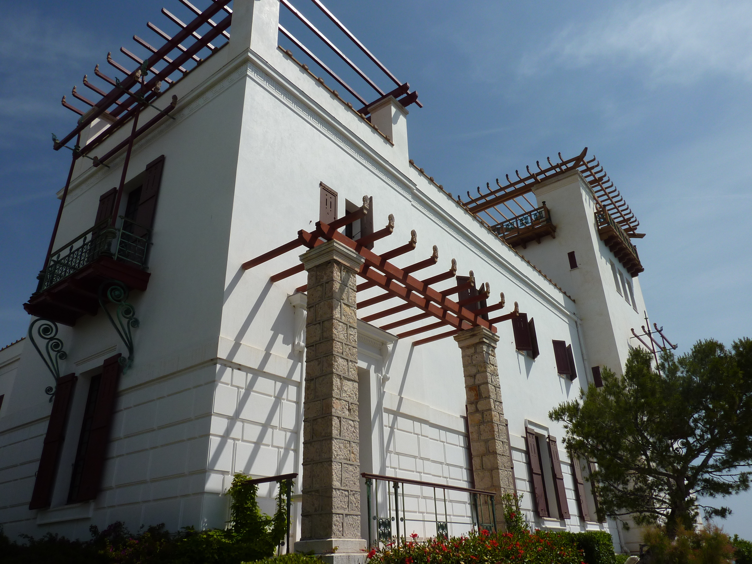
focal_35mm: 25
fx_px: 543
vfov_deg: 54.9
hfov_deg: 69.4
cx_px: 376
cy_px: 282
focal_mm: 4.1
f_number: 5.6
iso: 80
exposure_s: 1/800
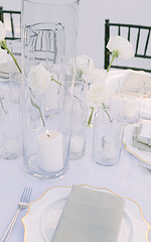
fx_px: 441
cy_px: 100
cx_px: 64
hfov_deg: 19.4
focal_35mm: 67
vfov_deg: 30.6
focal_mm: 35
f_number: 2.8
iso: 200
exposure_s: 1/640
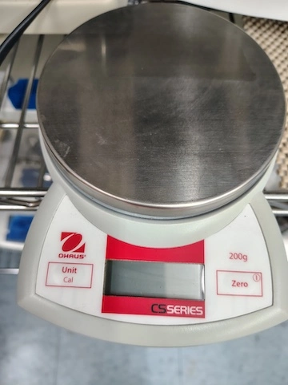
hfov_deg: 56.8
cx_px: 144
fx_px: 266
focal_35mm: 24
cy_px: 192
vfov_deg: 71.6
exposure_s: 1/120
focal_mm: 5.56
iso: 985
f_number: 1.8
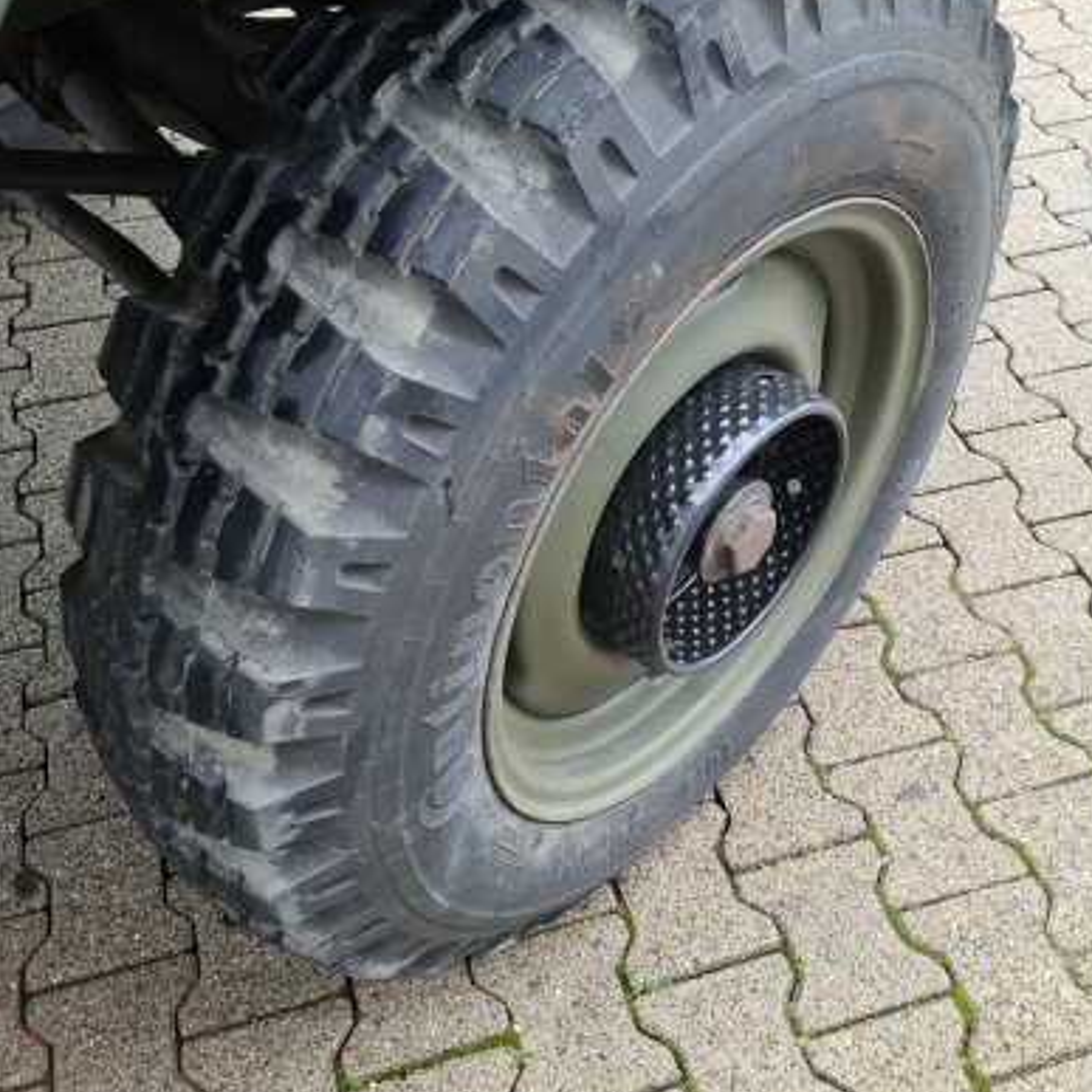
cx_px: 584
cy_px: 505
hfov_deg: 43.8
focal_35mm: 38
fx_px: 1356
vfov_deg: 43.8
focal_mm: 5.4
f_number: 1.8
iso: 50
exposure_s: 1/50
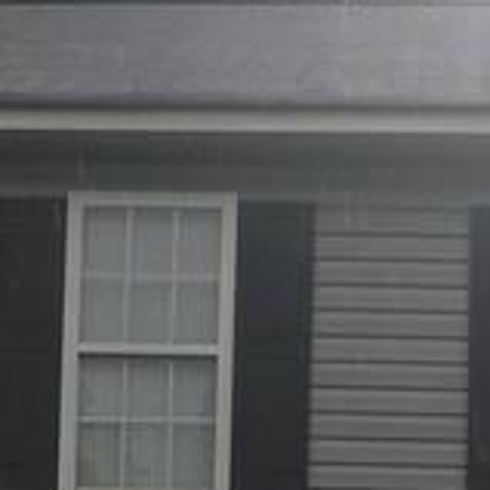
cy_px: 684
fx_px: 2642
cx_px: 247
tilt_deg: +10.2
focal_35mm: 165
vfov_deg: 10.3
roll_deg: -0.8
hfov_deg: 10.6
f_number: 2.2
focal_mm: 4.15
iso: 25
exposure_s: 1/303
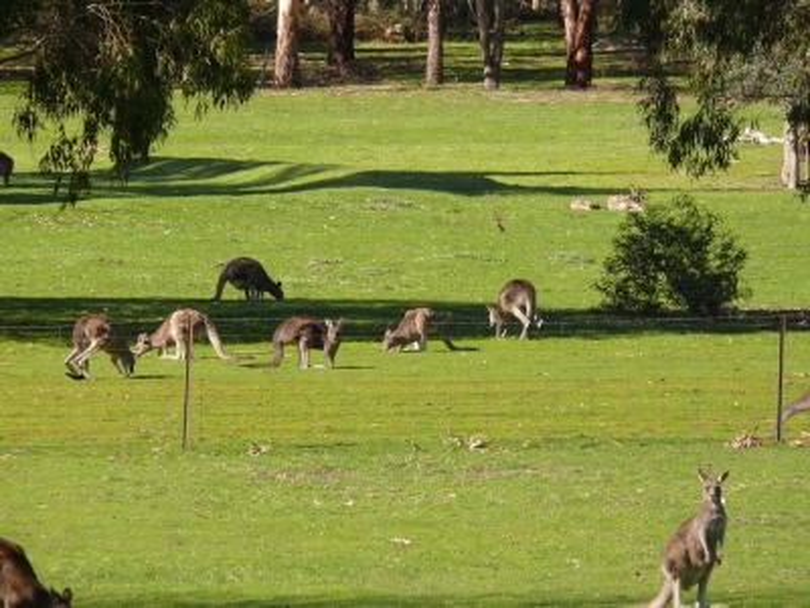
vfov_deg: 3.5
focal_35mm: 420
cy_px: 304
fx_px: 9828
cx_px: 405
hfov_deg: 4.7
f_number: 5.6
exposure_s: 1/250
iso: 100
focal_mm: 88.8
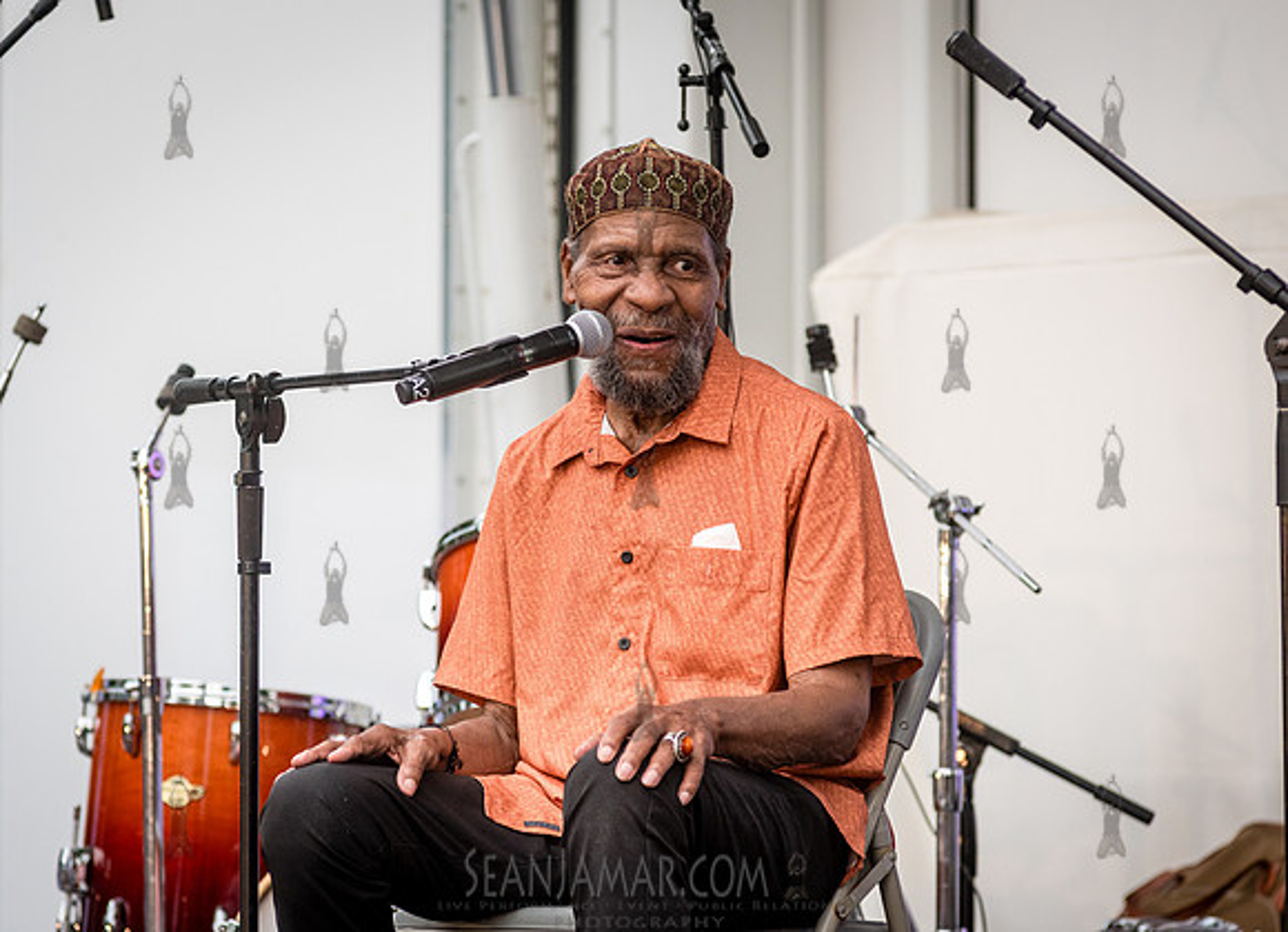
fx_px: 7486
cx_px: 564
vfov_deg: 7.1
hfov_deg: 9.8
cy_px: 405
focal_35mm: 204
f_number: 4.5
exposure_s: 1/640
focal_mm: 170
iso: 1000
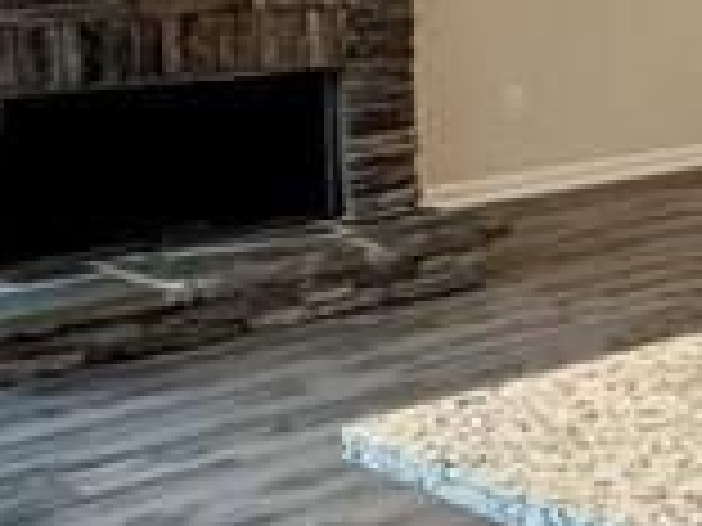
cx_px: 1206
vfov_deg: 15.7
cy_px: -36
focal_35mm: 92
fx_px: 1866
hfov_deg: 17.8
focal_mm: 2.22
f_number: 2.2
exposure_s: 1/120
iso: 320
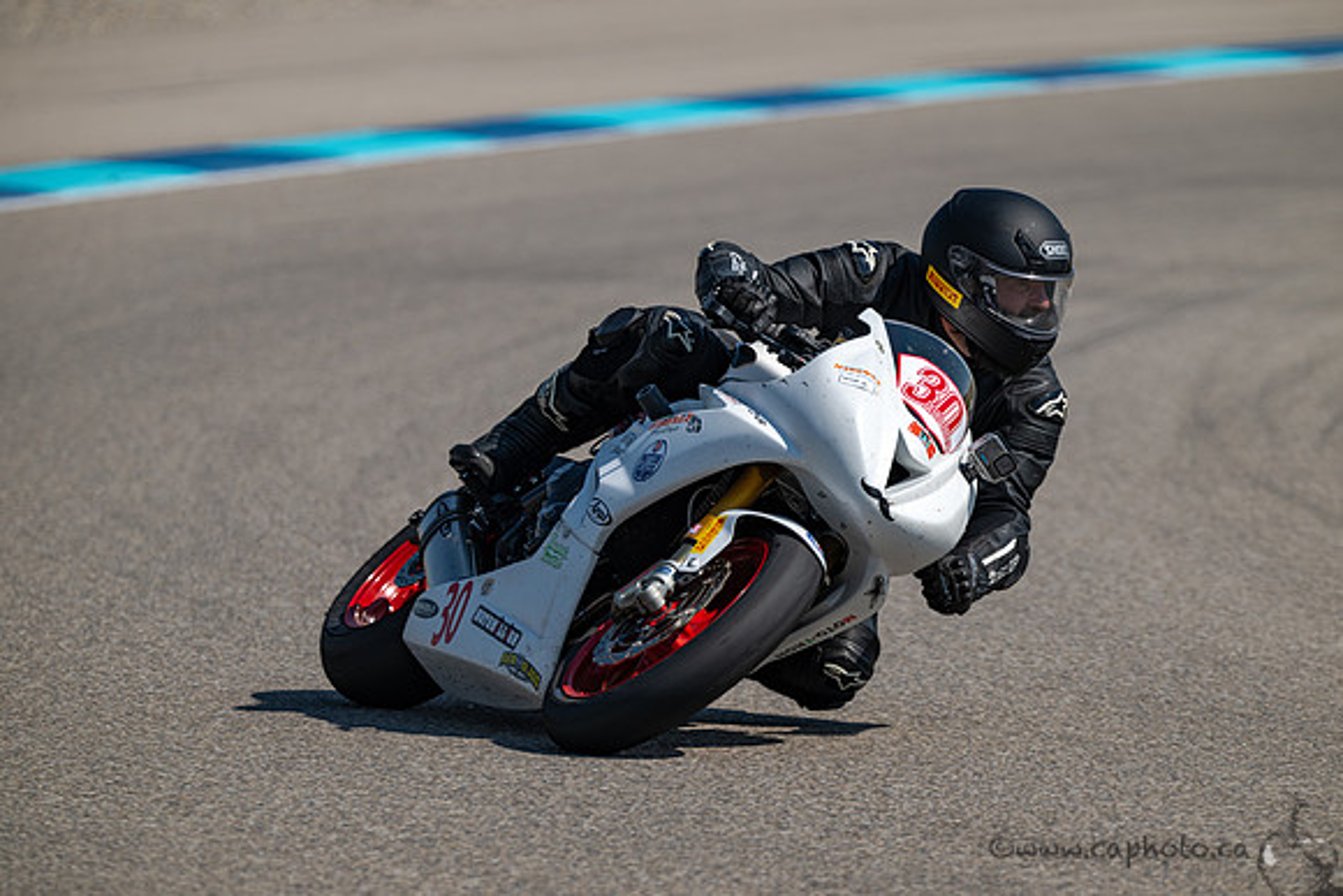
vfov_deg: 3.9
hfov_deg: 5.9
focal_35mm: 350
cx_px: 672
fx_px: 13059
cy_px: 448
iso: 110
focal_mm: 350
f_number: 6
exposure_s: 1/1250
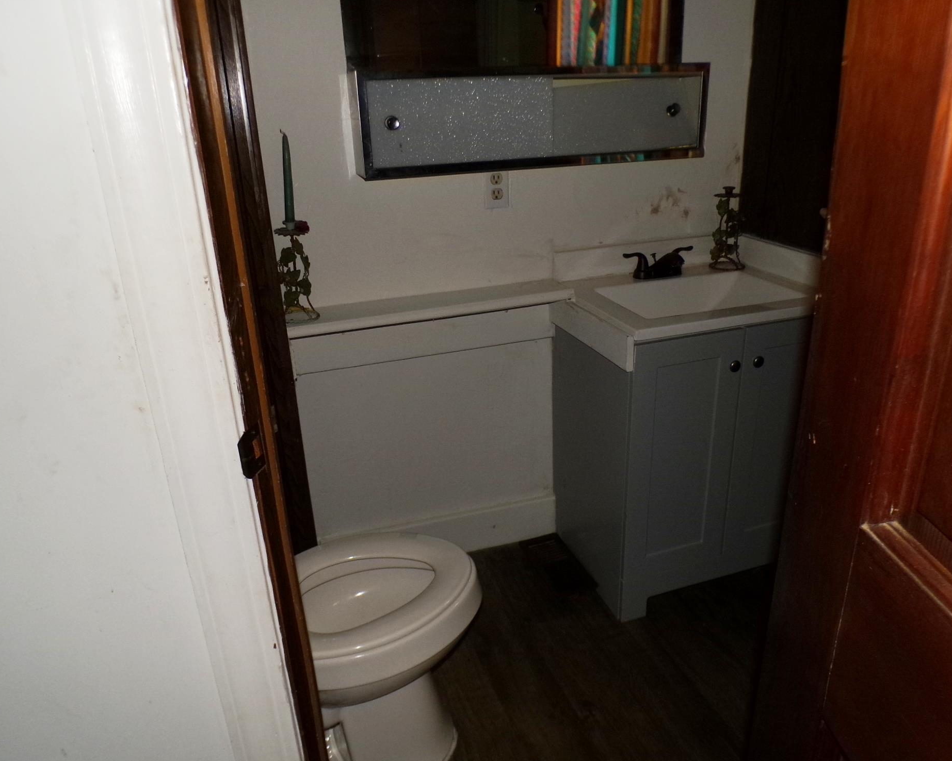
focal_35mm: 26
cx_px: 489
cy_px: 385
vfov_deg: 54.9
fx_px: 733
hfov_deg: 66.0
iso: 200
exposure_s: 1/34
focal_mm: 4.3
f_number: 3
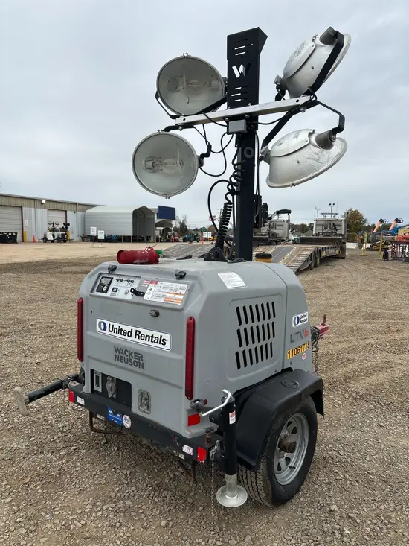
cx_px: 204
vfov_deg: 67.3
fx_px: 409
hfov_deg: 53.1
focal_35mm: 26
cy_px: 273
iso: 50
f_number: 1.6
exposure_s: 1/1311
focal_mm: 5.96
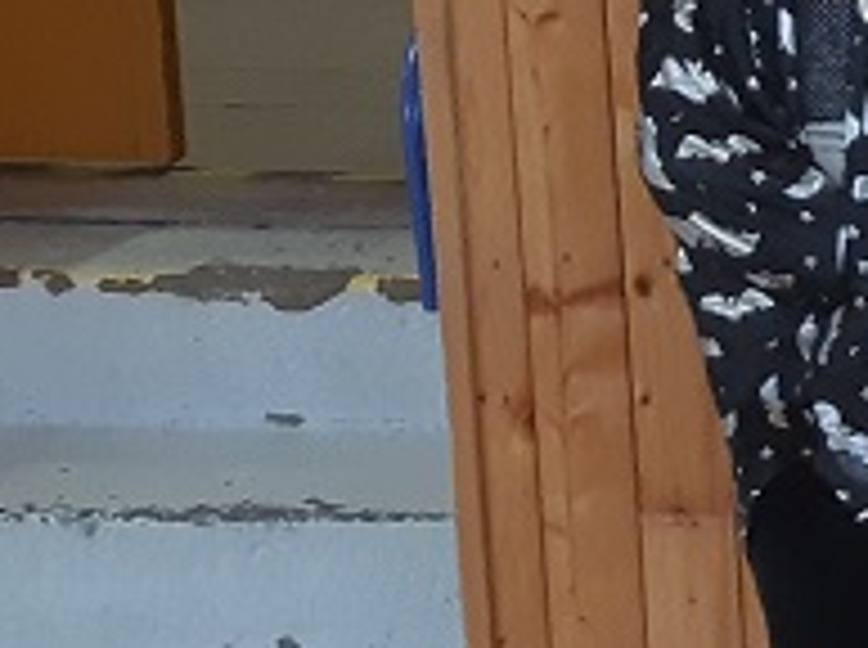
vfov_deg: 10.9
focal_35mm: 135
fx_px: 3379
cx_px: 2078
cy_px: 306
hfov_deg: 11.9
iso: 160
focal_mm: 3.93
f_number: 1.7
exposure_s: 1/50
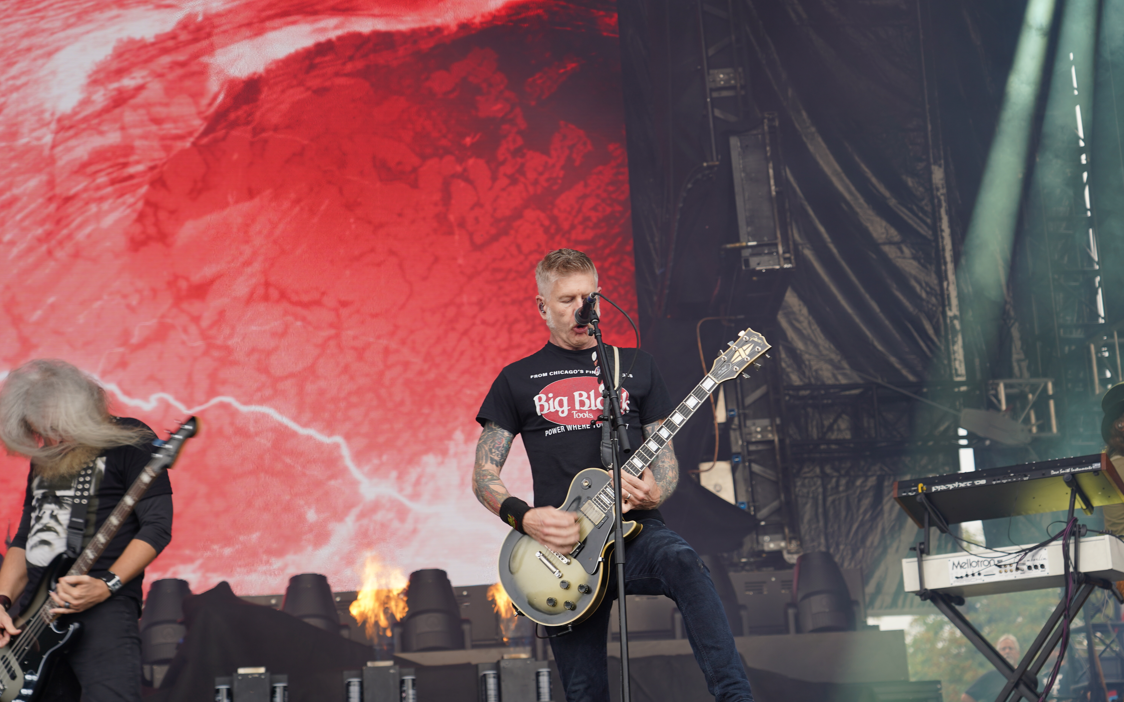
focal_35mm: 67
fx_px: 2052
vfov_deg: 19.4
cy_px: 333
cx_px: 566
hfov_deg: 30.6
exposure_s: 1/125
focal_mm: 65
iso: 100
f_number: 5
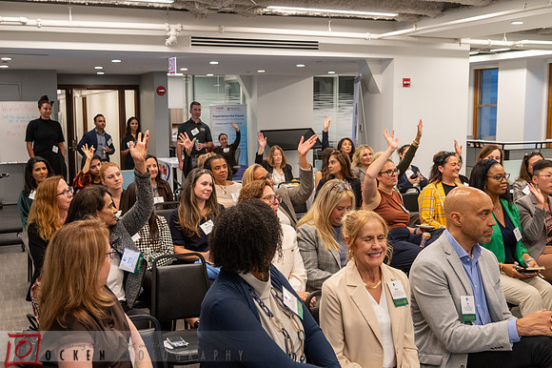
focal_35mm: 40
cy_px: 193
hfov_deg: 48.8
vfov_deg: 33.6
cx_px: 262
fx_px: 608
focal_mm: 35
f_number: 4
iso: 1600
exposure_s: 1/160
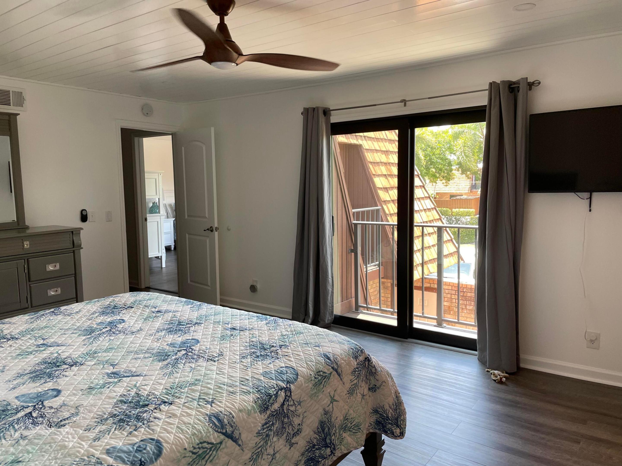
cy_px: 233
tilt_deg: -5.4
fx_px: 467
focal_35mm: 26
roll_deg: +1.2
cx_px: 311
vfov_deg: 53.1
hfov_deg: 67.3
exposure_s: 1/120
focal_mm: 4.2
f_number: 1.6
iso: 80
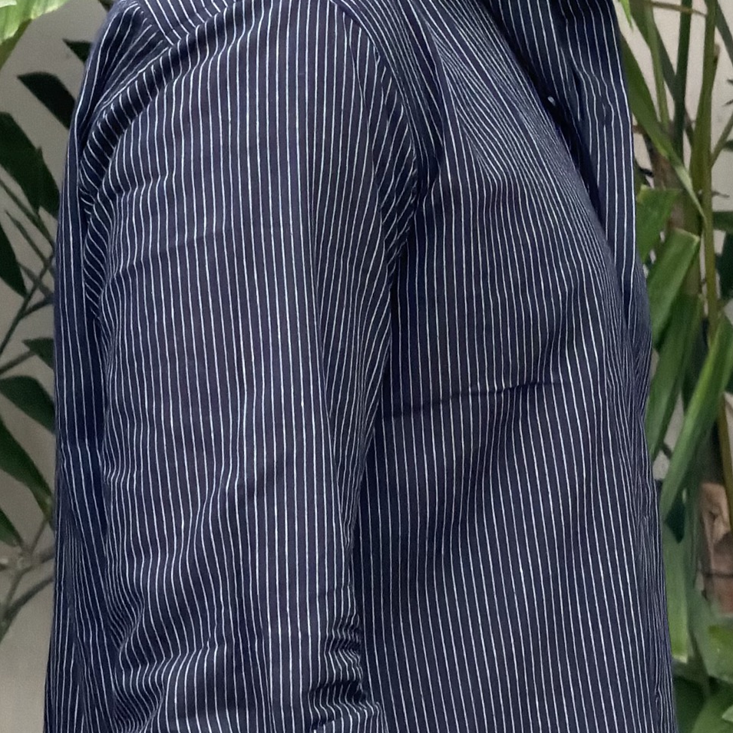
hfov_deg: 7.4
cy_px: 282
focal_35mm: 237
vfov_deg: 7.4
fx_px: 5678
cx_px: 368
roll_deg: +0.0
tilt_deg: -1.5
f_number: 2.8
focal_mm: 16.89
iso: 200
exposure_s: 1/121
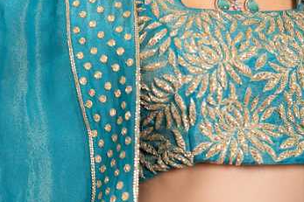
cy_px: 23
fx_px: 895
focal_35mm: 106
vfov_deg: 12.8
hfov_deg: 19.3
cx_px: 152
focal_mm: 70
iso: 100
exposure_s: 1/160
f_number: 4
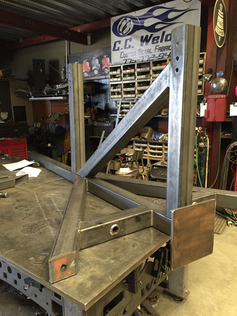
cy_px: 158
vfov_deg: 61.7
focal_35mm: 29
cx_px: 118
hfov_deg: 48.2
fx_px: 265
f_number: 2.2
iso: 160
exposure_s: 1/30
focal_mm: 4.15
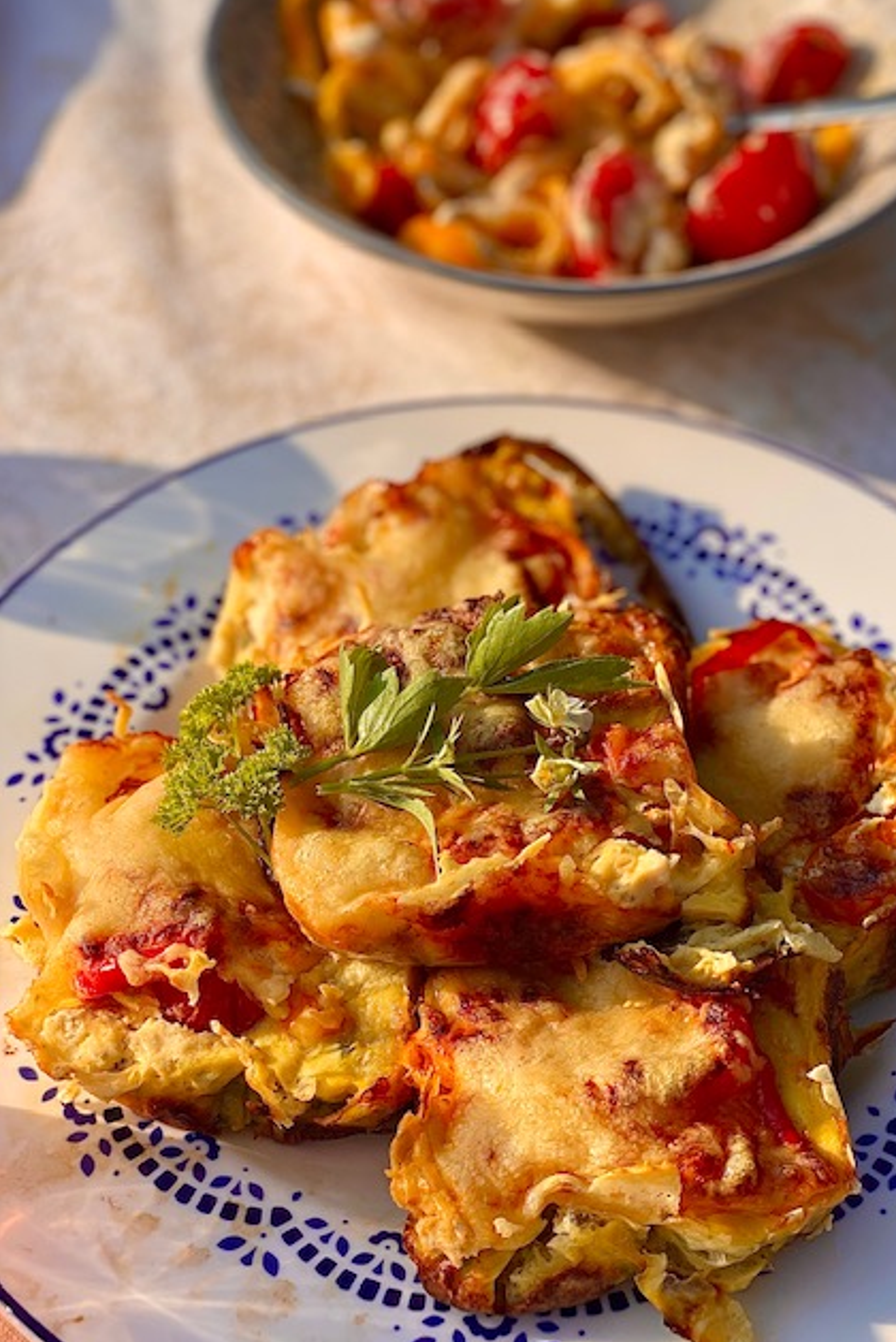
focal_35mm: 55
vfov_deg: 36.2
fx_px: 2051
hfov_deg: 24.6
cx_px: 510
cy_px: 676
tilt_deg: -49.8
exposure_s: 1/1546
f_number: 2
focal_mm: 6
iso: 20
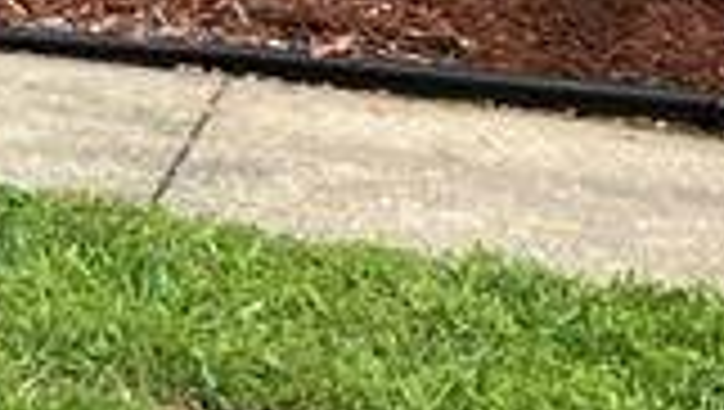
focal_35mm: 194
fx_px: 3729
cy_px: -951
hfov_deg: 9.7
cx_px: -1075
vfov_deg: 5.7
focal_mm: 3.99
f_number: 1.8
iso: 32
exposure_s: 1/1621
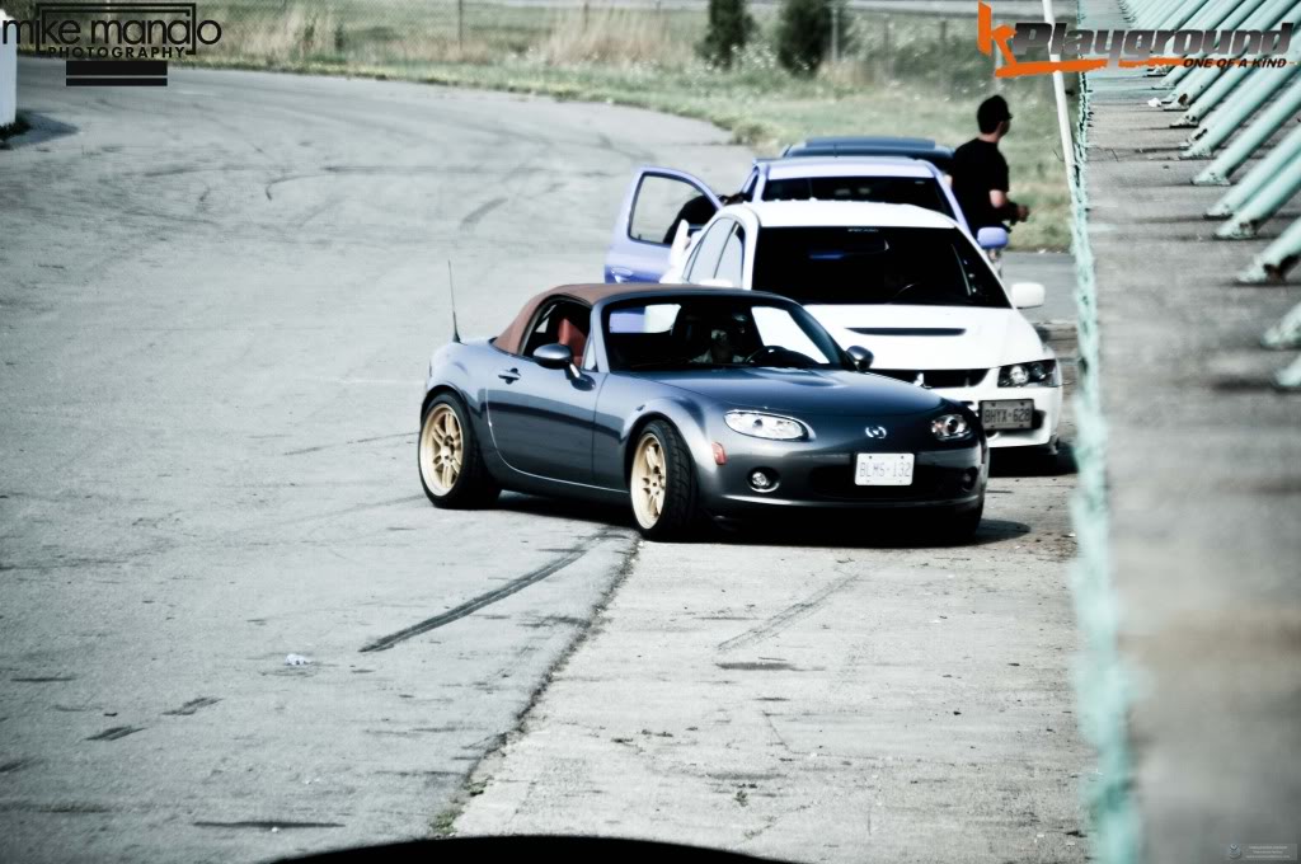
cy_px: 432
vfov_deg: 4.6
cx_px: 650
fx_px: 10828
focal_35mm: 300
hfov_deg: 6.9
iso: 100
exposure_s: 1/200
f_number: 5.6
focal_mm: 200
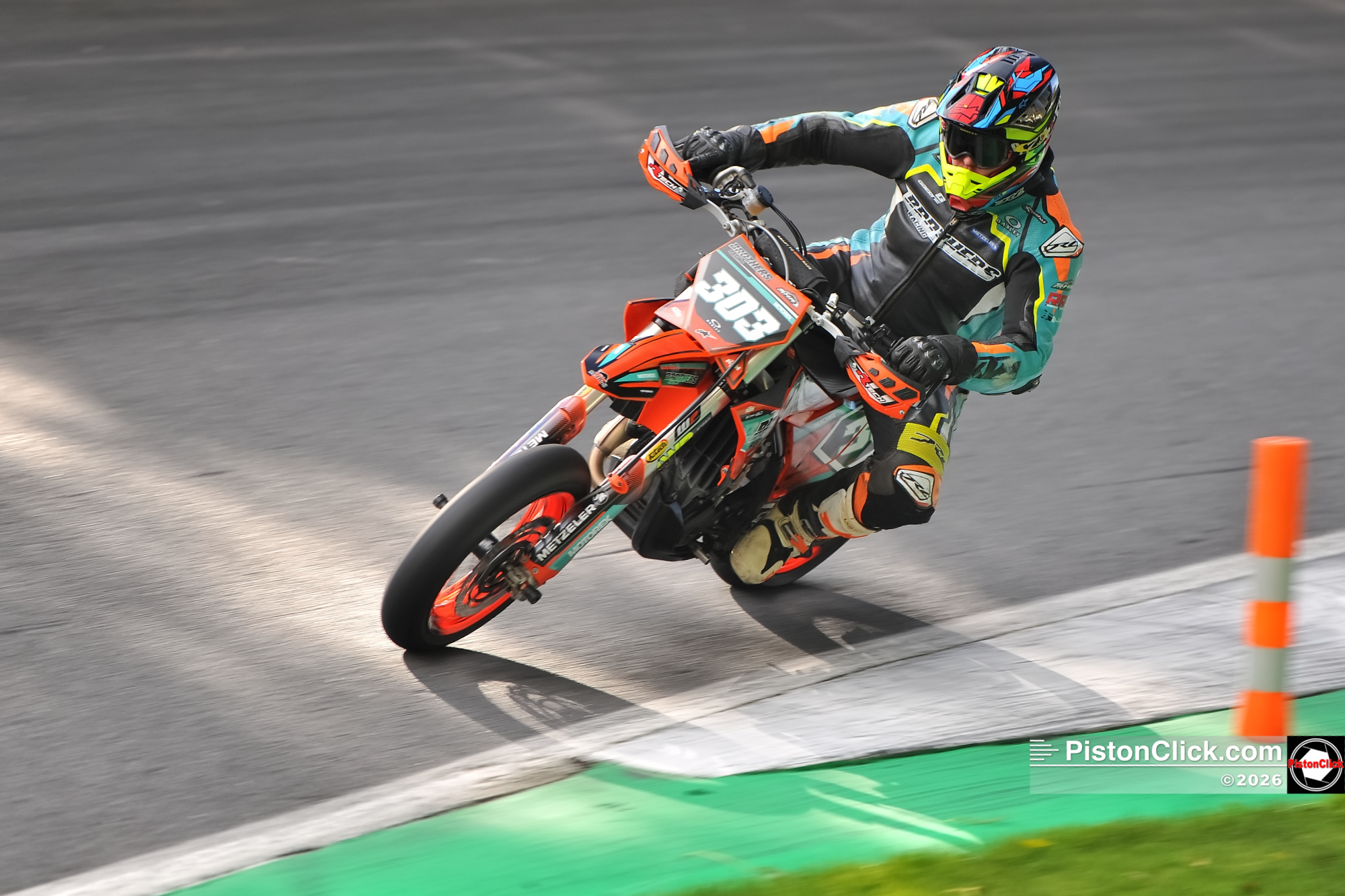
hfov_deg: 10.8
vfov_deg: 7.2
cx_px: 672
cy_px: 448
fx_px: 7098
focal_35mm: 190
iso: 280
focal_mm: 190
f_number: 2.8
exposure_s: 1/200
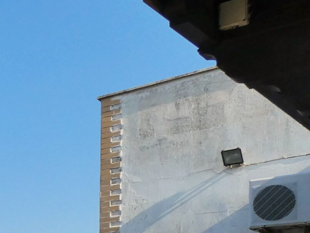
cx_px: -156
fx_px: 573
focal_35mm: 64
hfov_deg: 23.9
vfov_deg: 20.8
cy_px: 307
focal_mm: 3.6
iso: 80
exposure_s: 1/1000
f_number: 5
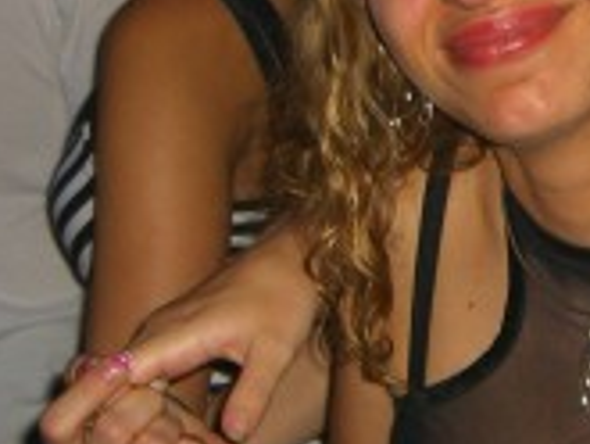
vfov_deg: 10.7
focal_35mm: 138
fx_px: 2354
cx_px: 651
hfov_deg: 14.0
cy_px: 57
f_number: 2.8
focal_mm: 7.9
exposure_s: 1/60
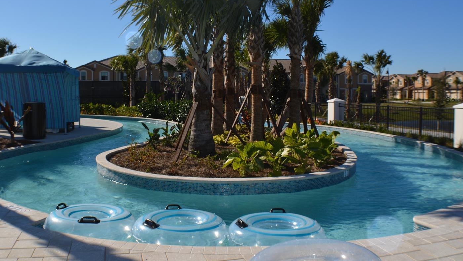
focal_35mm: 43
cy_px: 98
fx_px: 528
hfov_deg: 47.3
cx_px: 212
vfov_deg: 27.6
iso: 100
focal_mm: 24
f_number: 10
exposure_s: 1/200
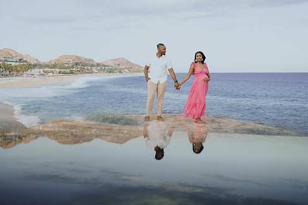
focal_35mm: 43
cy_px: 109
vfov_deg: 31.2
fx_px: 368
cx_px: 144
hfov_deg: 45.4
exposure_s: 1/640
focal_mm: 35
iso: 50
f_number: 1.8
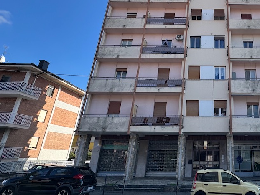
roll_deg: +0.3
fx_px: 203
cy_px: 78
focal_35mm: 27
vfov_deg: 51.0
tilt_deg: +21.3
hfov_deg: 59.4
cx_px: 214
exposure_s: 1/787
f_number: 2.2
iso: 50
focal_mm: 2.22
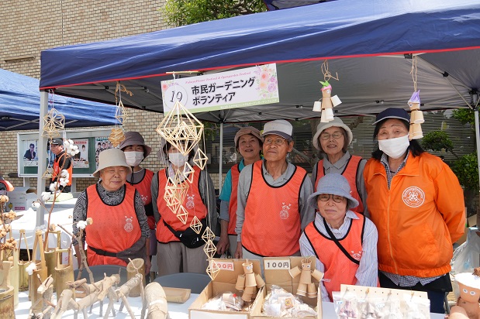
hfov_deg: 67.4
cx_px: 240
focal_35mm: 27
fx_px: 360
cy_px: 160
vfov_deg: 47.9
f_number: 5.6
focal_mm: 18
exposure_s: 1/800
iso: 320
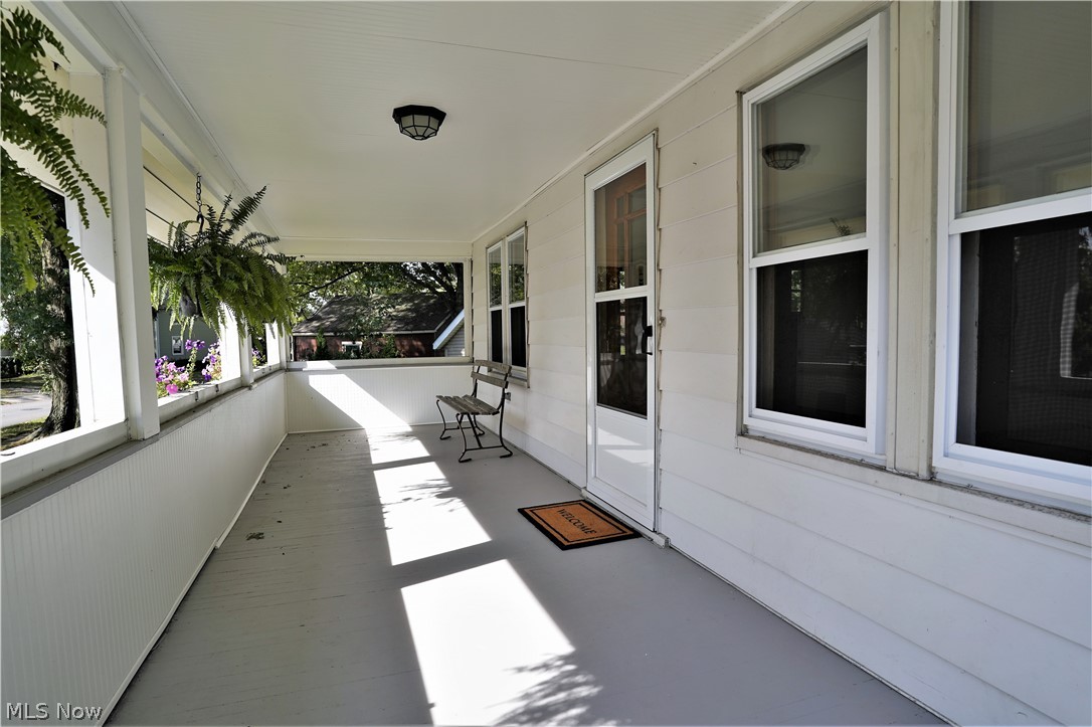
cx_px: 546
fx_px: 546
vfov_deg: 67.3
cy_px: 364
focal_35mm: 18
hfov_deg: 90.0
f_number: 4.5
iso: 100
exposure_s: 1/200
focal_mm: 18
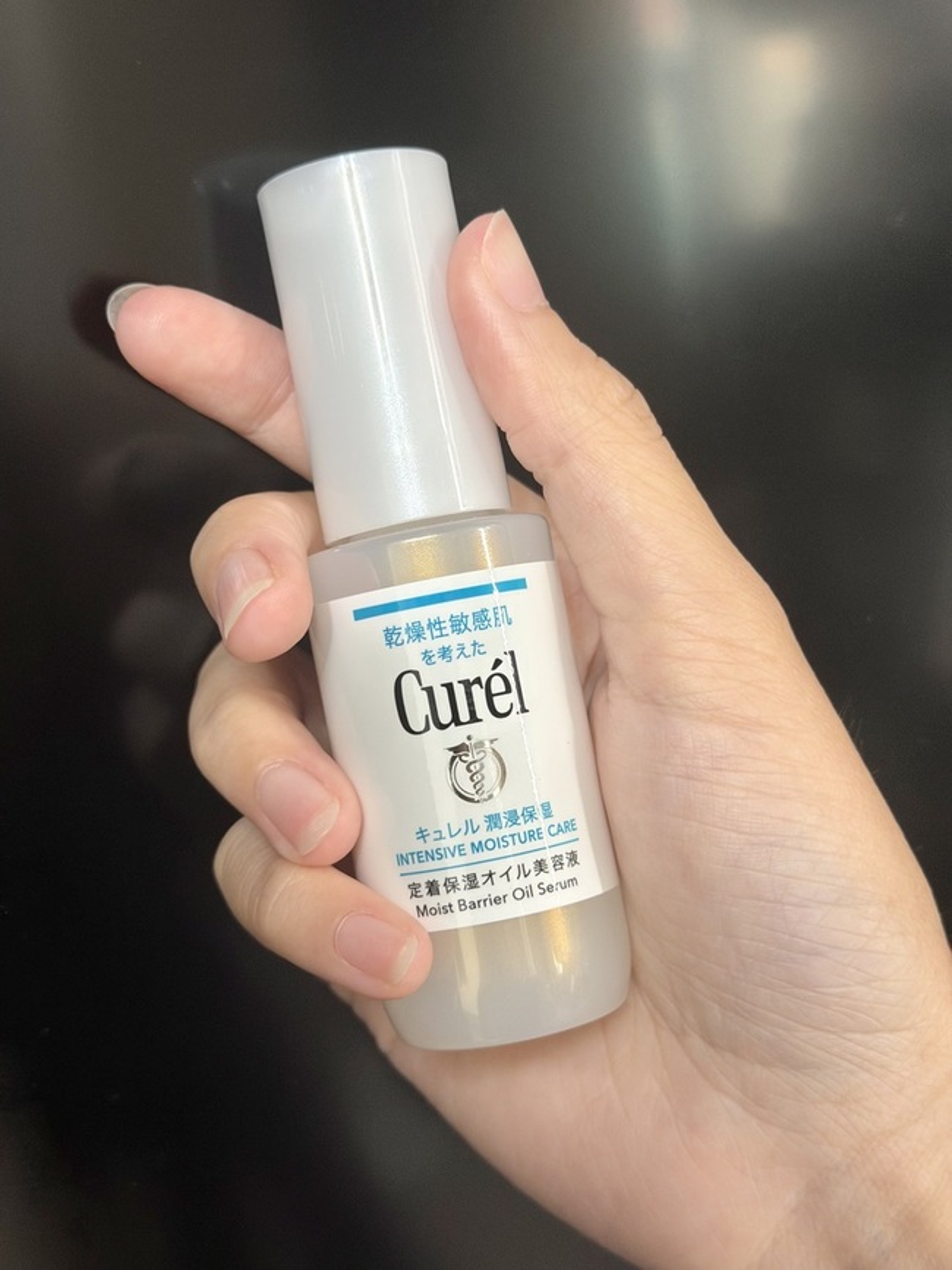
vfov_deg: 39.7
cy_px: 635
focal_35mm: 48
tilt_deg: -16.4
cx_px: 476
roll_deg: +9.8
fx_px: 1761
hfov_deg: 30.3
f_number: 1.78
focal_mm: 6.76
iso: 250
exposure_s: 1/60
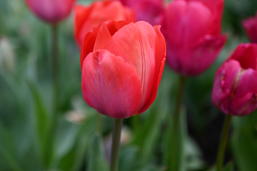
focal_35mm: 50
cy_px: 86
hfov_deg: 39.6
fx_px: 357
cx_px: 128
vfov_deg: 27.0
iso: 640
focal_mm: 50
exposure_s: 1/4000
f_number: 3.3
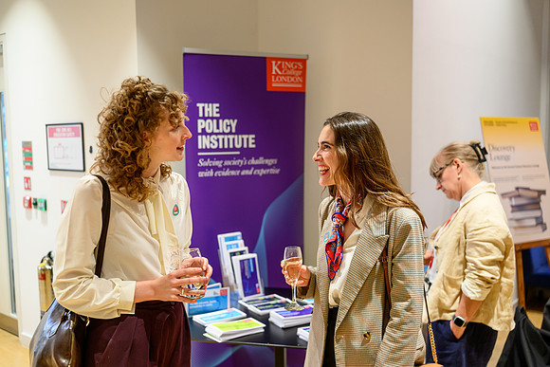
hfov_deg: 53.4
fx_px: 547
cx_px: 275
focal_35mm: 36
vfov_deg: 37.1
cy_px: 184
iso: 640
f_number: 2
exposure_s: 1/200
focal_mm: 35
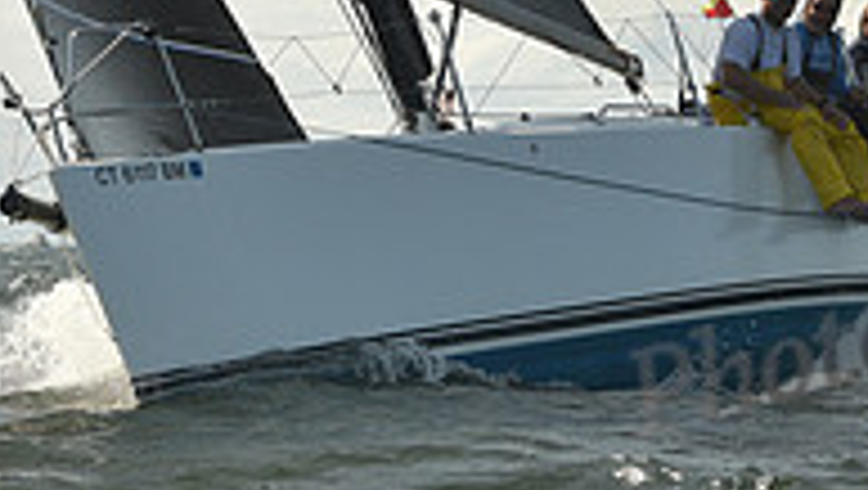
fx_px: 6520
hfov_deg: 7.6
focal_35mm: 283
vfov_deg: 4.3
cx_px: 400
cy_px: 151
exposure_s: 1/800
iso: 250
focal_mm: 90
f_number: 9
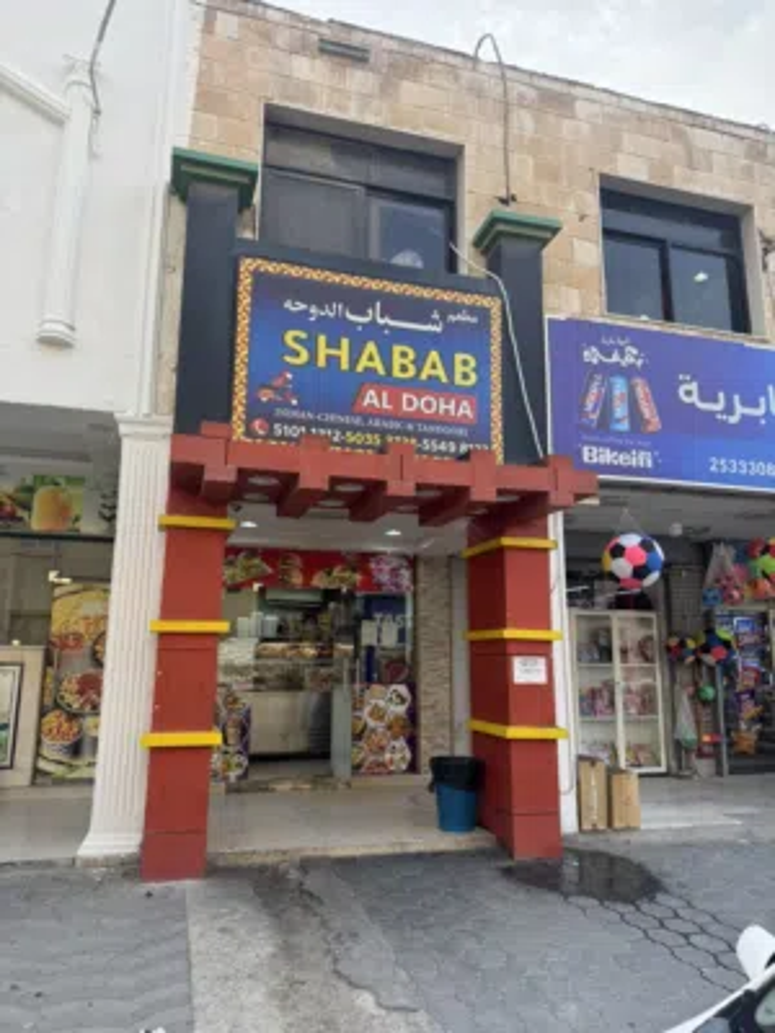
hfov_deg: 56.8
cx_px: 388
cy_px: 516
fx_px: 716
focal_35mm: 24
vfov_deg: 71.6
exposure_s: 1/562
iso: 80
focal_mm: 6.76
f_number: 1.78
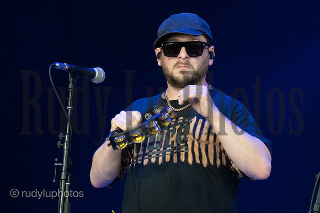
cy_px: 106
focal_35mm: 285
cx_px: 160
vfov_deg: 4.8
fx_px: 2534
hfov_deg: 7.2
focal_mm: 190
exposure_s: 1/160
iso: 6400
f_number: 8
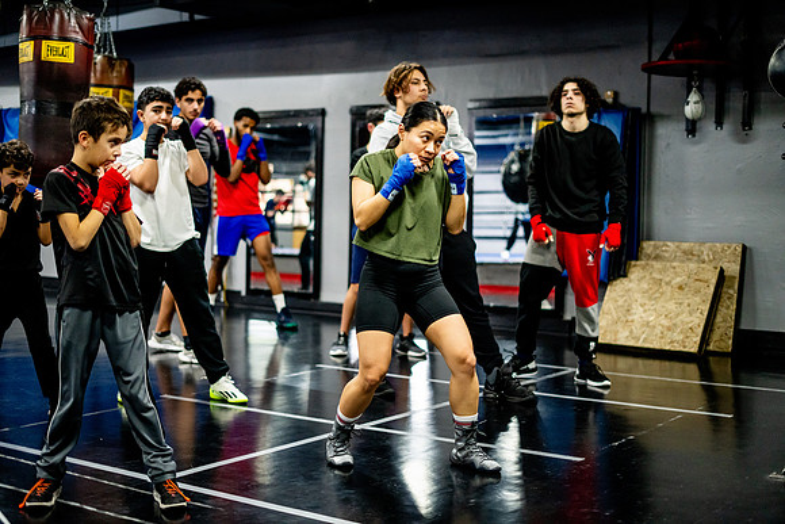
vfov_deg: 27.0
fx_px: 1090
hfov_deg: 39.6
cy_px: 262
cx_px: 392
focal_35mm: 50
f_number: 1.8
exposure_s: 1/500
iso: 4000
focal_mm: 50
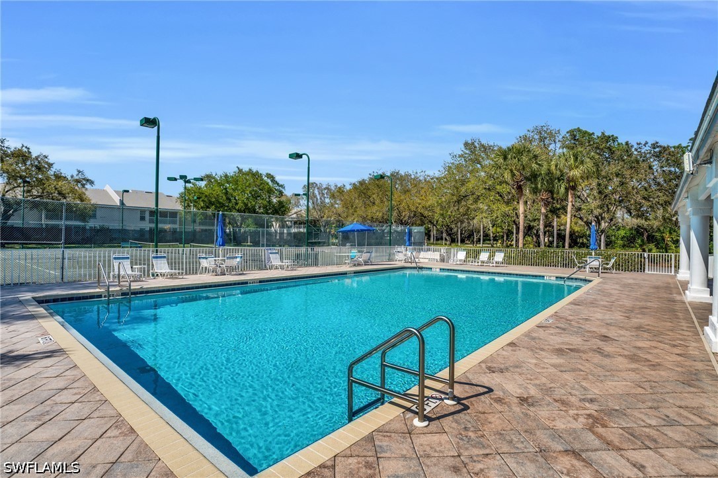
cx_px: 359
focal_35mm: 18
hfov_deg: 90.0
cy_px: 239
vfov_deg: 67.3
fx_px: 359
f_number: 9
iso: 200
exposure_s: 1/1000
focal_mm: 18
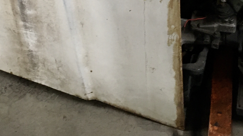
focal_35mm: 70
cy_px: -62
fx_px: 451
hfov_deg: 29.6
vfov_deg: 15.9
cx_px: 59
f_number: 2.2
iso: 200
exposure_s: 1/20
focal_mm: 4.15
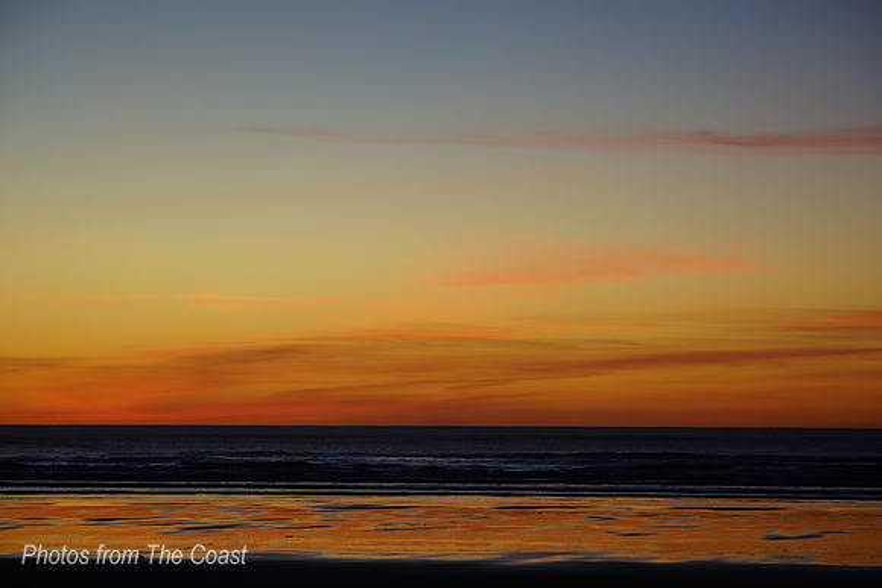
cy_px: 294
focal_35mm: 120
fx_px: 2941
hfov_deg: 17.1
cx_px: 441
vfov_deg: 11.4
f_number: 4.5
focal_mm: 80
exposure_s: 1/125
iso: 250
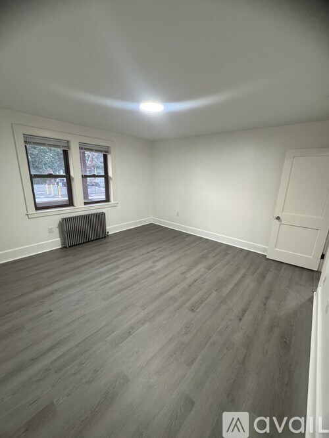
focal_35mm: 14
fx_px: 177
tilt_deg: -14.9
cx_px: 164
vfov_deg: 102.1
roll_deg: -1.2
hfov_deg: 85.7
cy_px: 219
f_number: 2.2
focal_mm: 2.22
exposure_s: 1/87
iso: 320
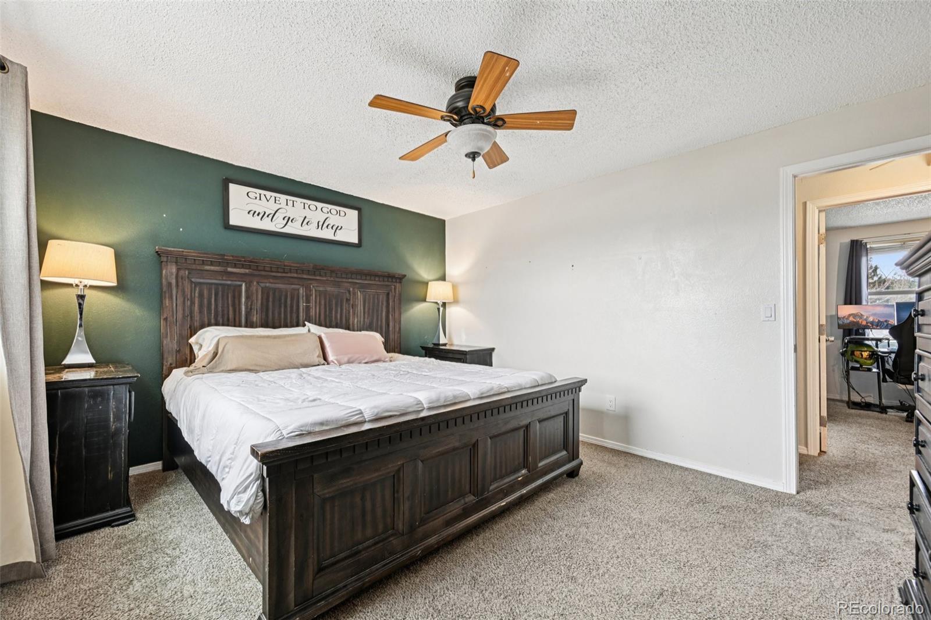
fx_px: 362
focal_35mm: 14
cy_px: 310
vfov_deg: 81.2
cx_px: 466
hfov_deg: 104.3
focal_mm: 14
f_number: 8
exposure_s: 1/13
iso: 400
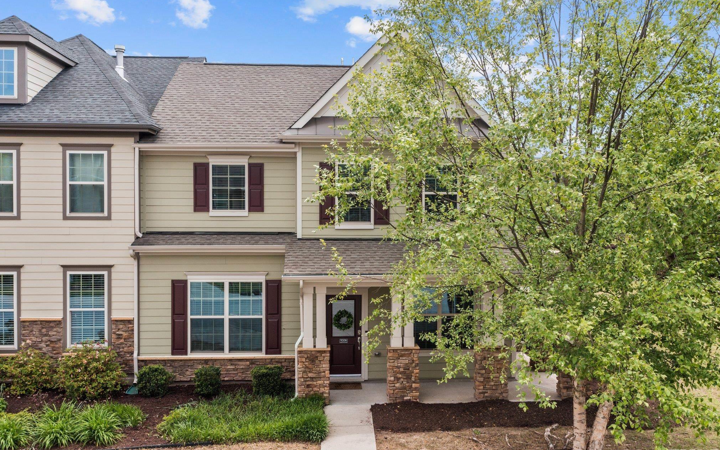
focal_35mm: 29
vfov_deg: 43.1
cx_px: 359
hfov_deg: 64.6
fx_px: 569
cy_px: 223
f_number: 5
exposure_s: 1/320
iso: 100
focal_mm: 10.26
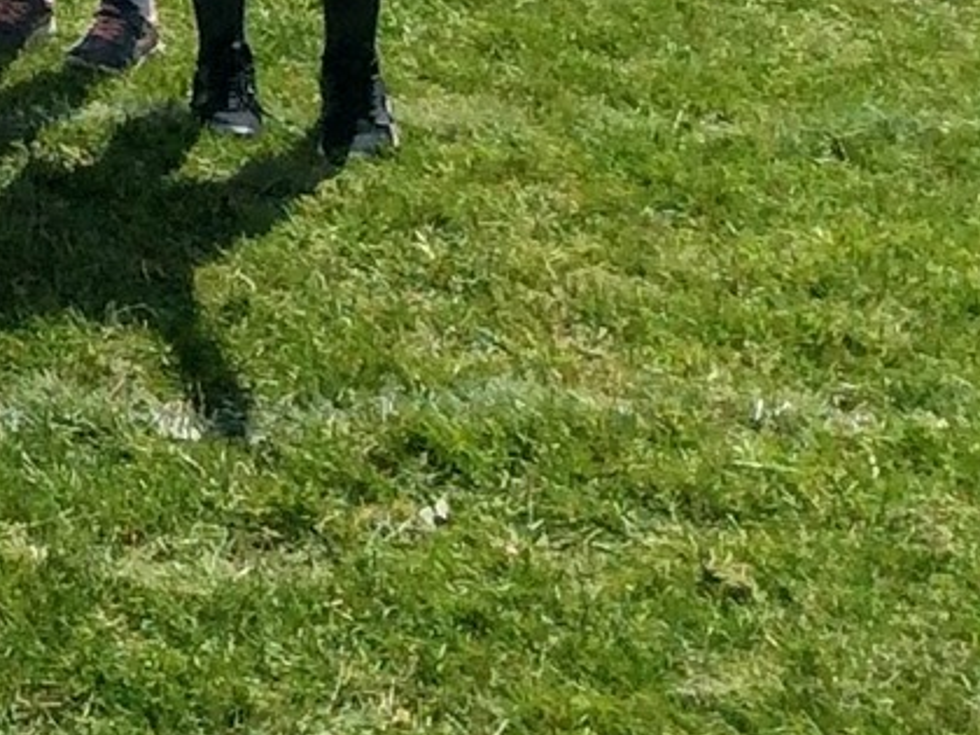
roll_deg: +0.3
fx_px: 4416
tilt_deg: -6.4
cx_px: -1370
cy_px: -821
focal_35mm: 156
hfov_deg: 10.8
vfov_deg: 8.9
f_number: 2.4
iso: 32
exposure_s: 1/2387
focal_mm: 3.3
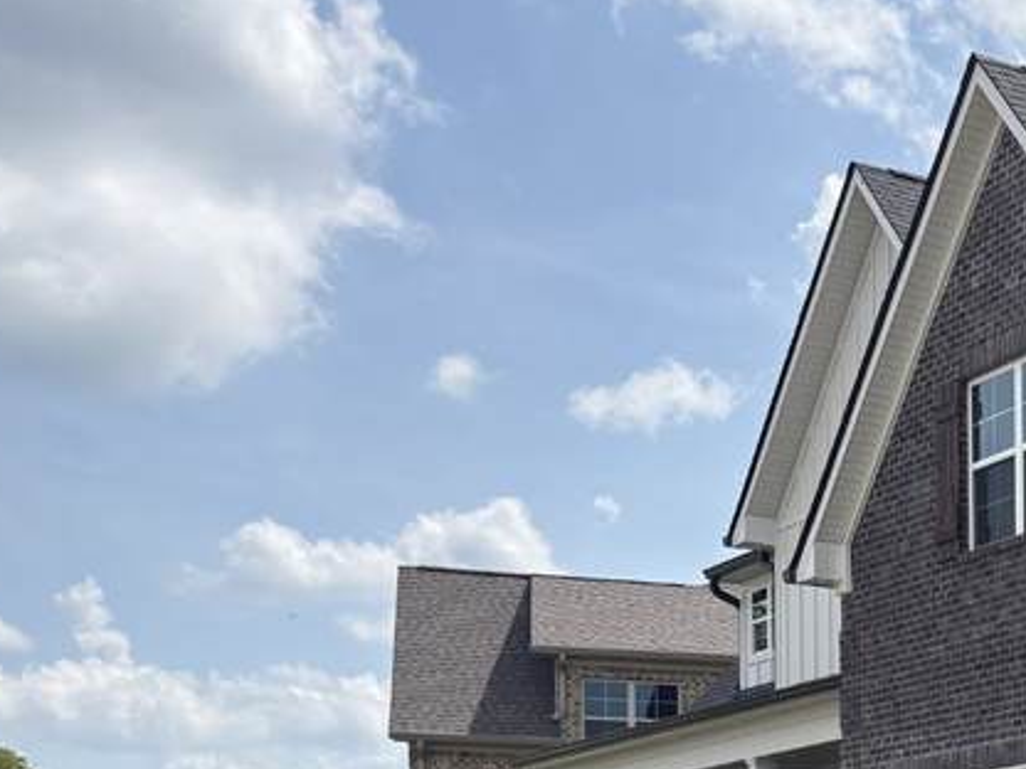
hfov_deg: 21.9
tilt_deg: -0.8
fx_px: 2371
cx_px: 1344
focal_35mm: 80
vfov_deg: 17.1
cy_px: 1055
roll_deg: -0.4
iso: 50
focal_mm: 5.96
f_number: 1.6
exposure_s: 1/3448
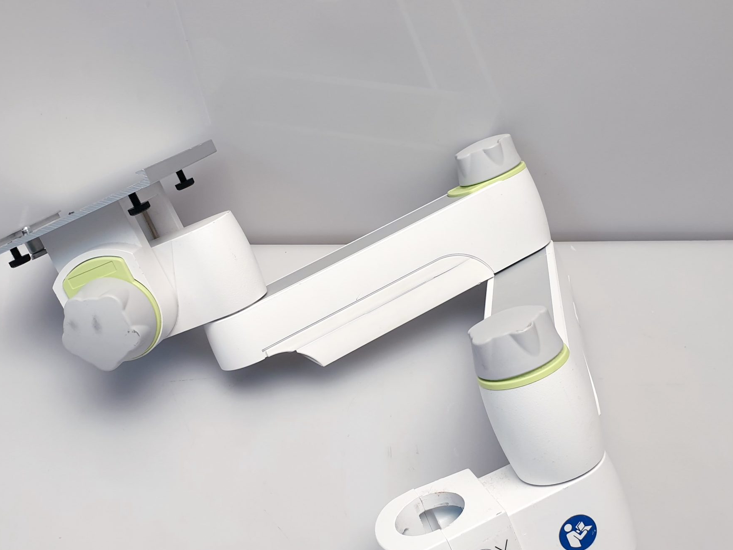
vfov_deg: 37.5
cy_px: 335
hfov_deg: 48.9
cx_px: 337
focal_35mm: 38
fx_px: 805
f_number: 2.4
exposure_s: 1/100
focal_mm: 4.3
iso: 100
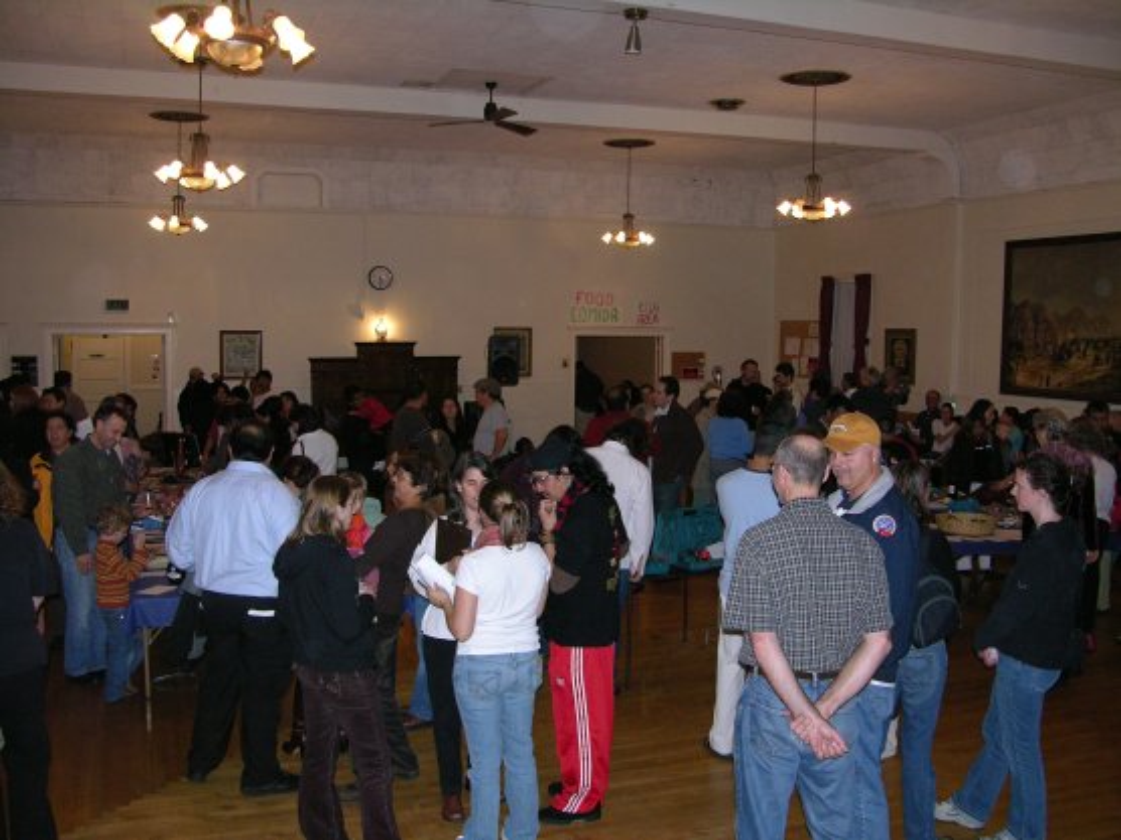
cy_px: 420
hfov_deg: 52.6
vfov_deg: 40.7
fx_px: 1133
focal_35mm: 35
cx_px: 560
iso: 200
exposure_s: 1/60.1
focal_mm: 8.9
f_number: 2.8
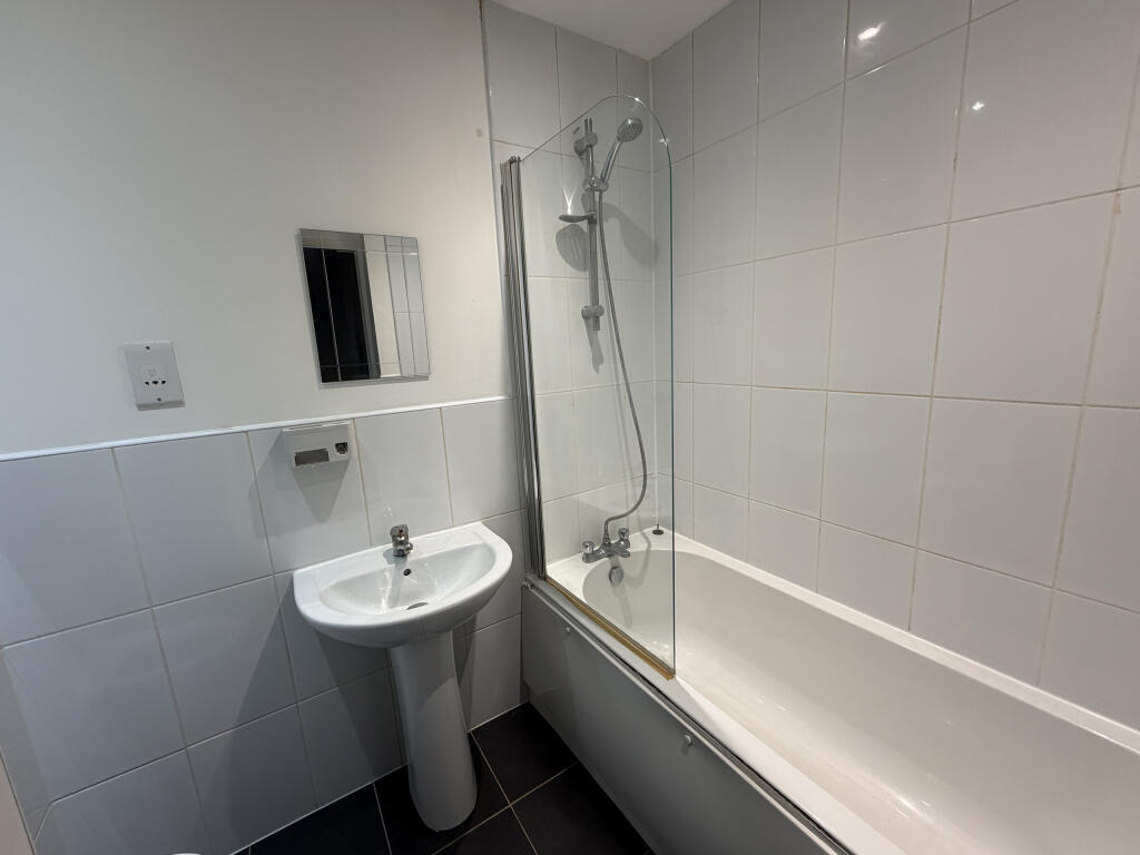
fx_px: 461
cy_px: 428
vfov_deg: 85.7
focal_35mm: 14
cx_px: 570
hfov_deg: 102.1
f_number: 2.2
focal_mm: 2.22
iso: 160
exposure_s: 1/100
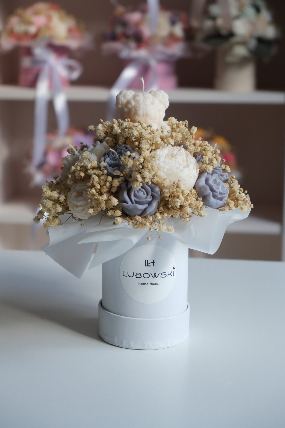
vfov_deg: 30.1
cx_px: 142
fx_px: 796
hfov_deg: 20.3
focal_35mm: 67
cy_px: 214
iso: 1000
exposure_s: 1/220
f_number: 5.6
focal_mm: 44.5
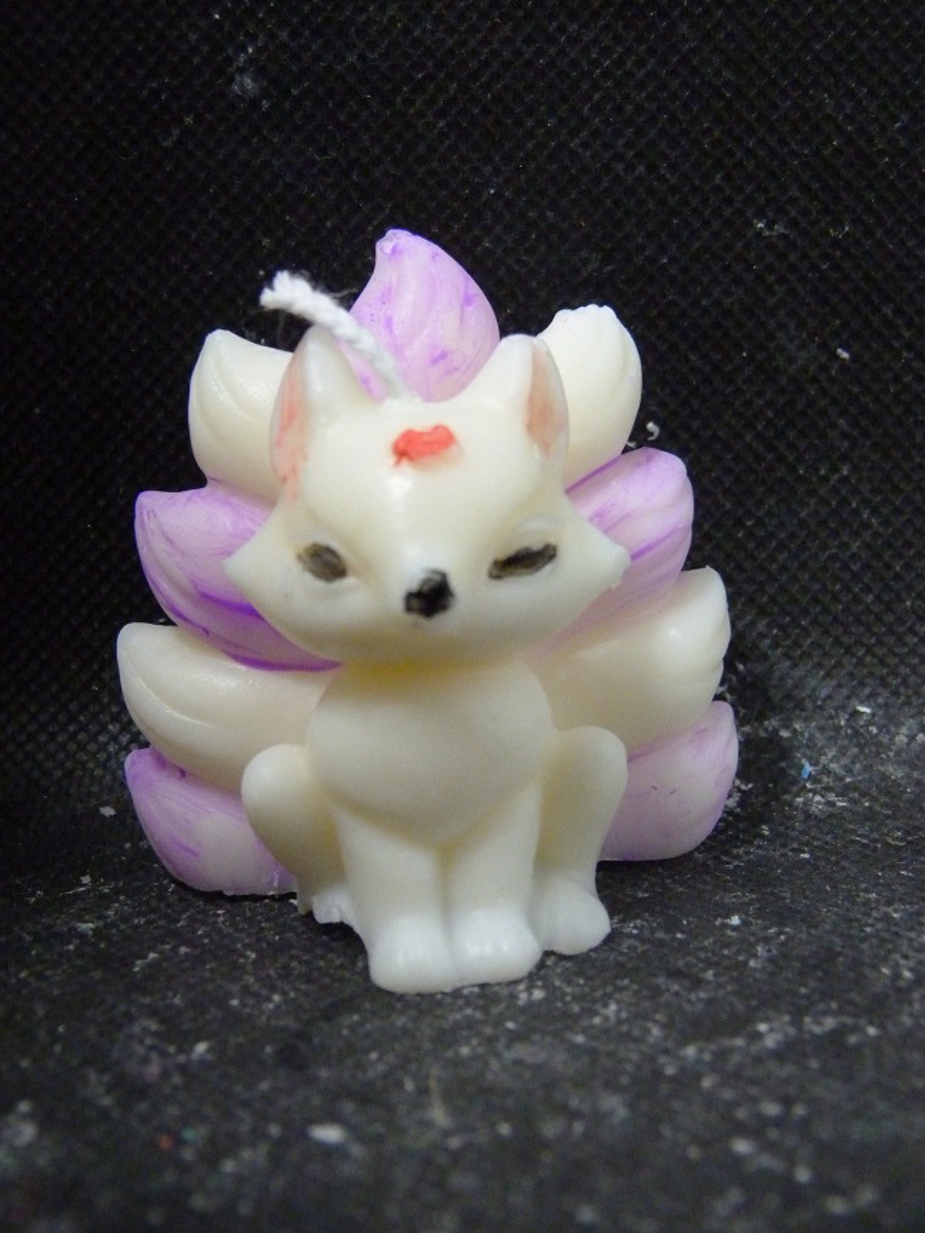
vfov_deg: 36.8
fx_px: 1853
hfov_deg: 28.0
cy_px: 616
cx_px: 462
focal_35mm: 52
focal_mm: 9.4
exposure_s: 1/25
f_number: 3.2
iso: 800
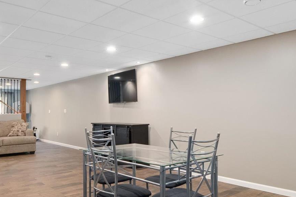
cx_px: 137
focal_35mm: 33
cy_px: 114
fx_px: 271
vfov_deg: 39.8
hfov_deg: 57.2
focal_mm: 9
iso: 640
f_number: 9
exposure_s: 1
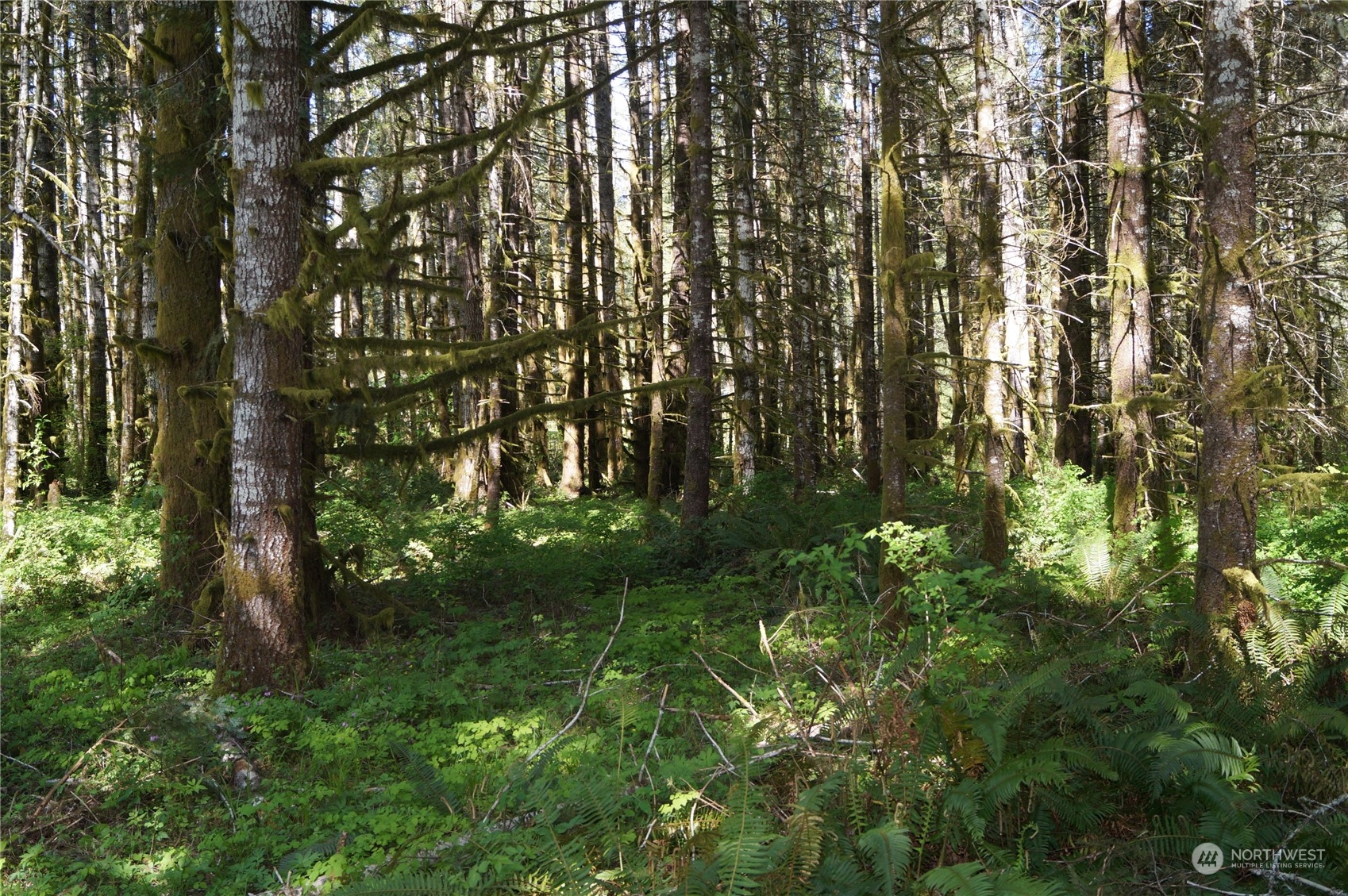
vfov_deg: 39.9
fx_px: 1235
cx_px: 674
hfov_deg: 57.3
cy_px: 448
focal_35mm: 33
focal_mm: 22
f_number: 4
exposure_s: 1/160
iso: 250
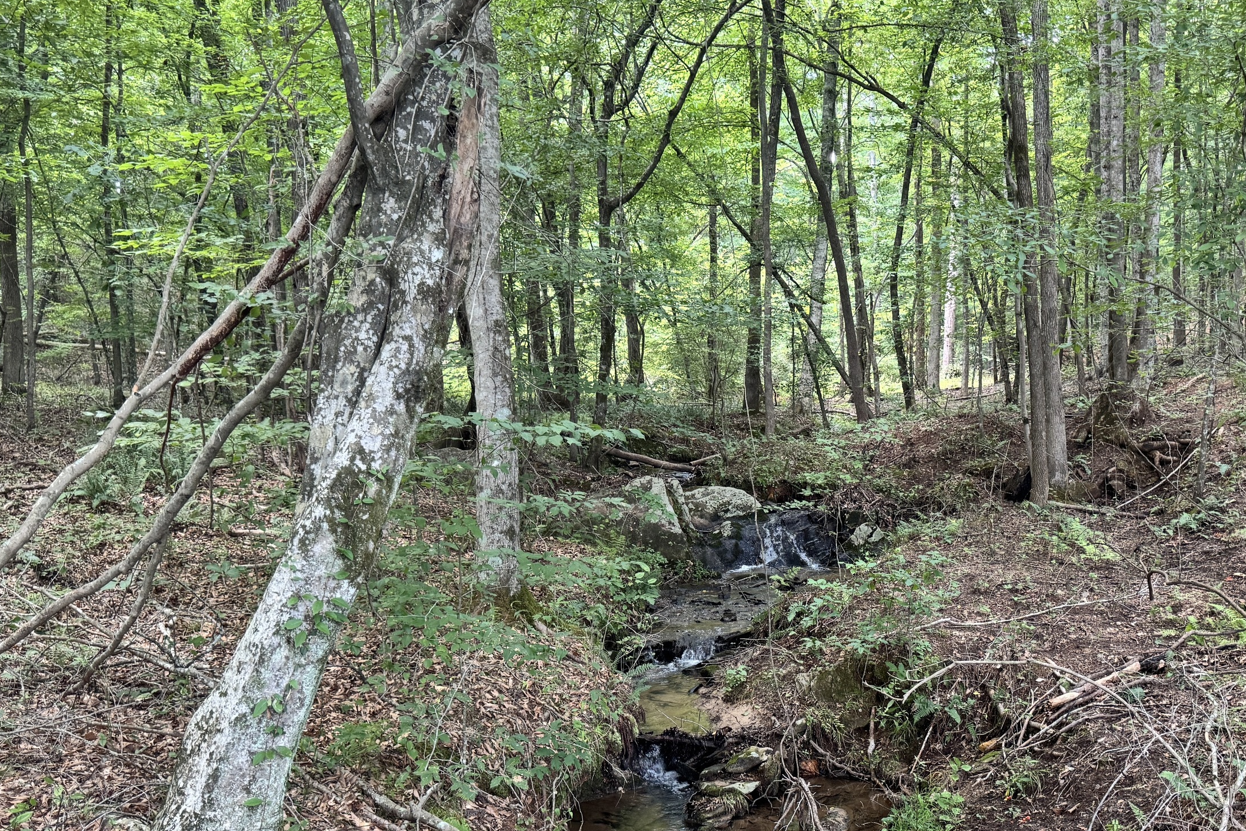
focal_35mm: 35
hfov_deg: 53.9
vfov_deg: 37.7
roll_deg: +1.4
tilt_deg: -4.3
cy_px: 511
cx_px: 769
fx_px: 1211
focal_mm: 6.76
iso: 200
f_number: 1.78
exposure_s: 1/107
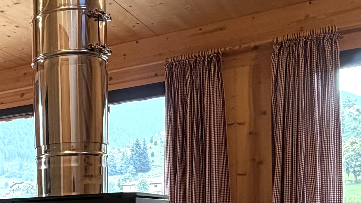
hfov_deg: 32.9
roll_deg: +1.1
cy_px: 247
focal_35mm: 58
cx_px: -4
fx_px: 555
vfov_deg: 19.5
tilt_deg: -1.8
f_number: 2.2
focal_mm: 2.22
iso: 160
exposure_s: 1/50
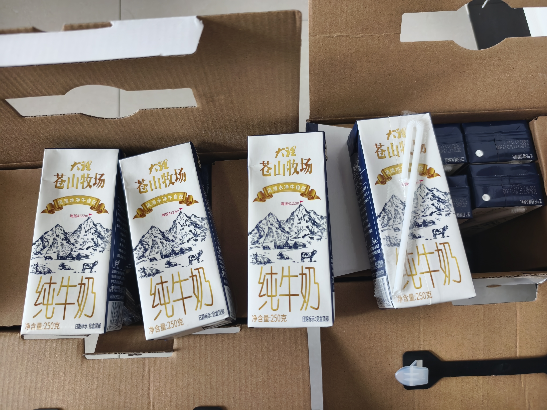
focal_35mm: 23
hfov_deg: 73.9
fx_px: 363
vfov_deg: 58.9
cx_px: 274
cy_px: 205
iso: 201
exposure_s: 1/100
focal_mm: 5.6
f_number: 1.57
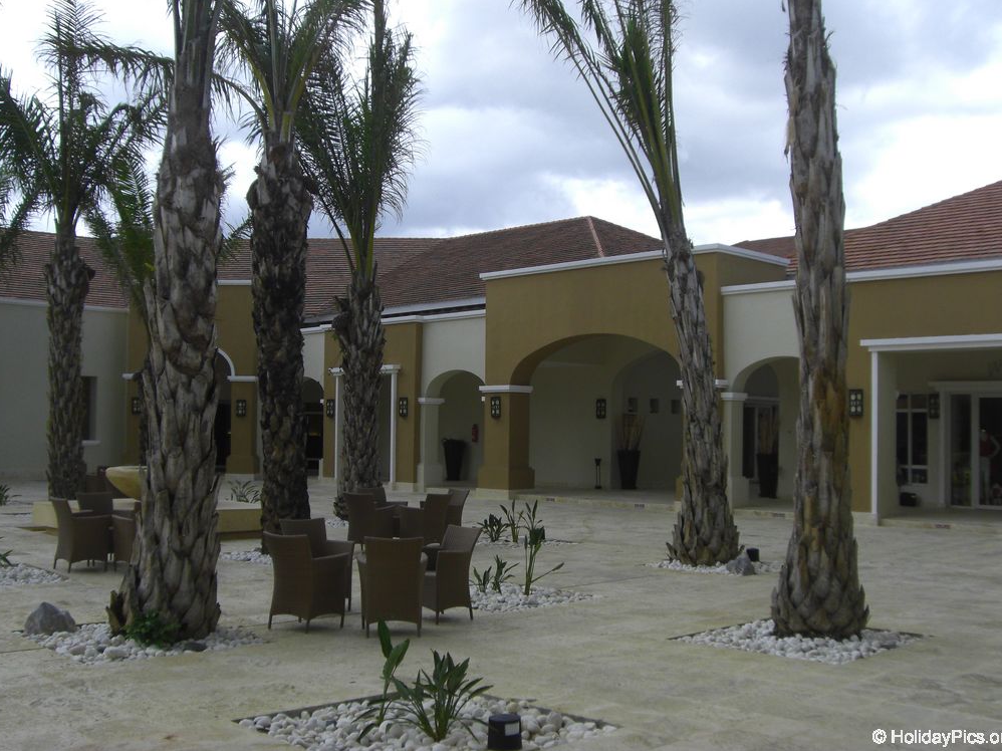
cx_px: 504
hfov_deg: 47.9
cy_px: 367
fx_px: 1129
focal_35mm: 39
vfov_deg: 36.8
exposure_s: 1/160
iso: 100
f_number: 8
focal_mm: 6.2
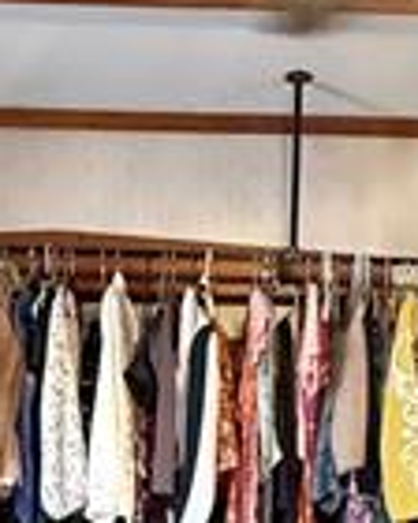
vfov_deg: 21.4
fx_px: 1160
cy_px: 781
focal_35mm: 75
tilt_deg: -6.2
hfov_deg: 20.4
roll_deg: -1.9
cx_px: 228
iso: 1000
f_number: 2.2
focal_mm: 2.22
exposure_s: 1/40
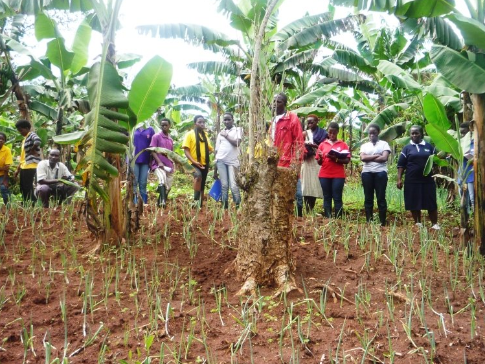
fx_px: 575
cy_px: 204
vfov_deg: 35.1
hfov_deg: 45.5
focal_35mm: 41
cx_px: 292
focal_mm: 5.2
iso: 100
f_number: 4
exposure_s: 1/200
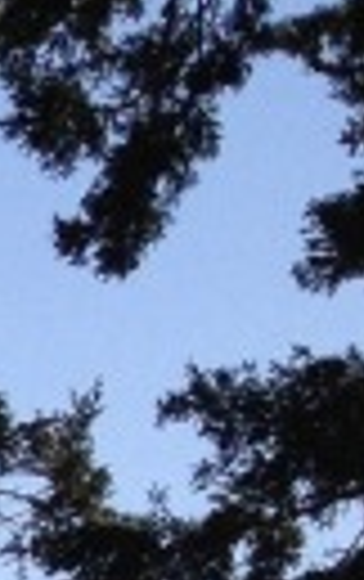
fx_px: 4651
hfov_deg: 3.8
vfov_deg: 6.7
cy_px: 1479
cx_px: -1744
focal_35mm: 294
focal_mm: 4.28
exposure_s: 1/1577
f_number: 2.4
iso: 50
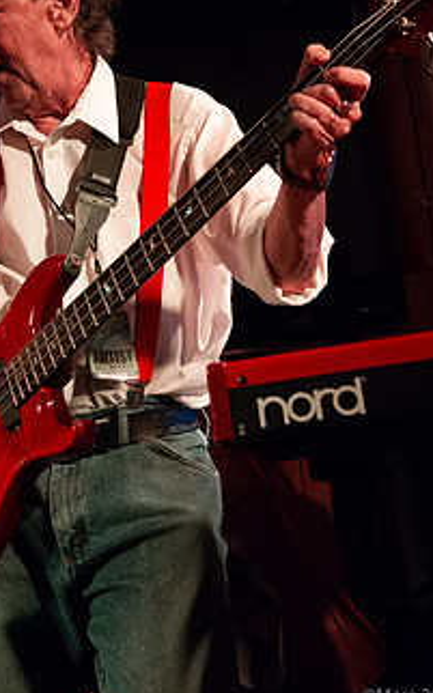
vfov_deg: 31.7
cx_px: 139
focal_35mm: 64
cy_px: 222
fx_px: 1209
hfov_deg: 20.2
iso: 6400
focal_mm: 45
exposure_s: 1/160
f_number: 6.3
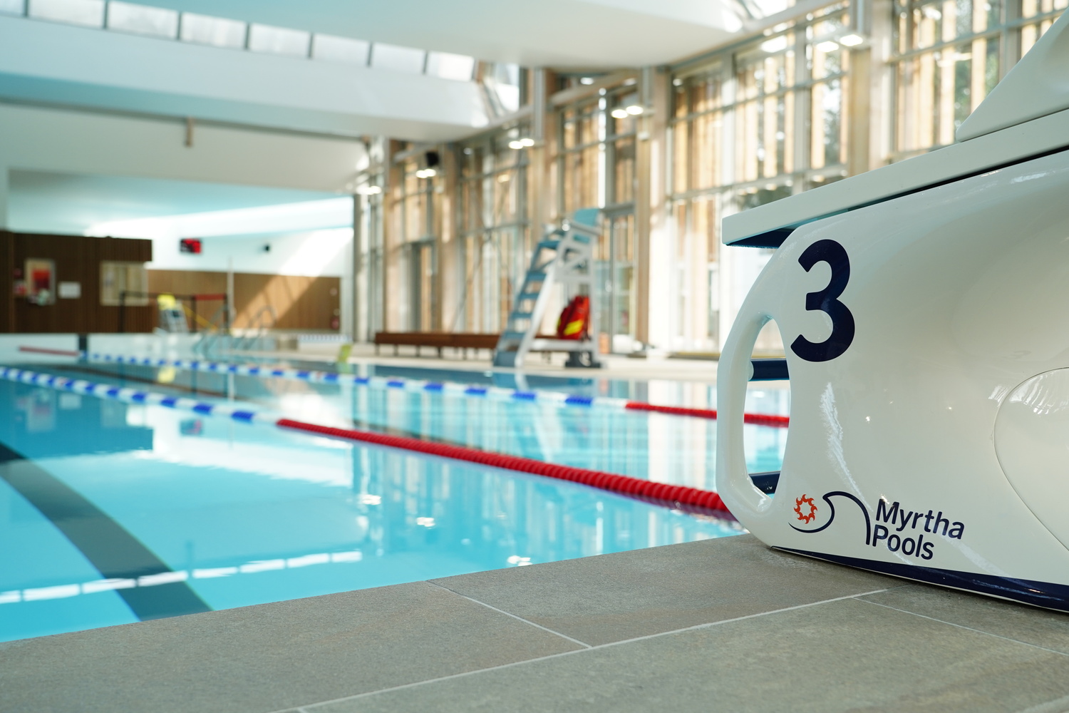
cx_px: 534
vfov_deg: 35.9
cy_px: 356
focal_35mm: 37
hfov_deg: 51.9
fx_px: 1099
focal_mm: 37
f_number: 5
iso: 800
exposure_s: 1/400
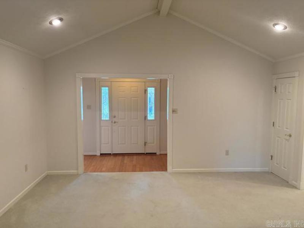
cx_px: 152
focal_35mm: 26
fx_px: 228
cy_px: 114
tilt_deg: -4.9
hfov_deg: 67.3
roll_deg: -0.5
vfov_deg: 53.1
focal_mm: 5.96
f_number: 1.6
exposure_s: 1/60
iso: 400
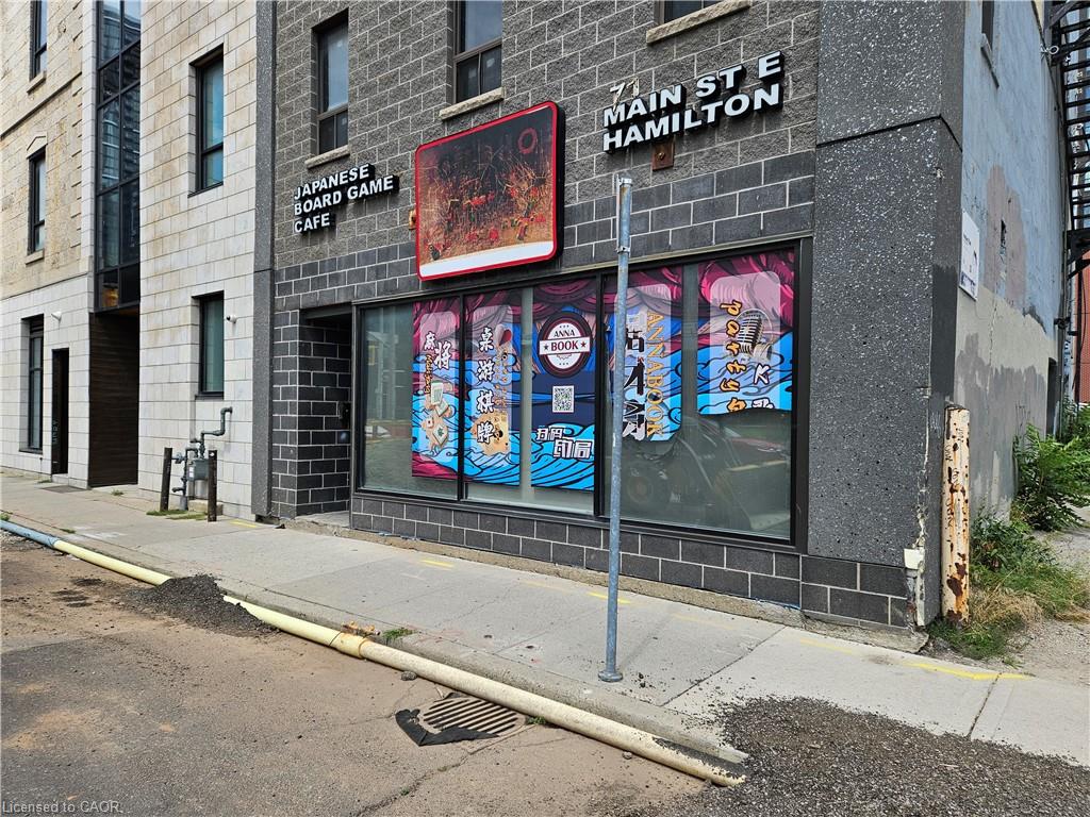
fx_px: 724
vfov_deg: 58.9
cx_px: 545
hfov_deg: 73.9
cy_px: 408
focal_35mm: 23
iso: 25
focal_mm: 5.4
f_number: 1.8
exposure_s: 1/1580
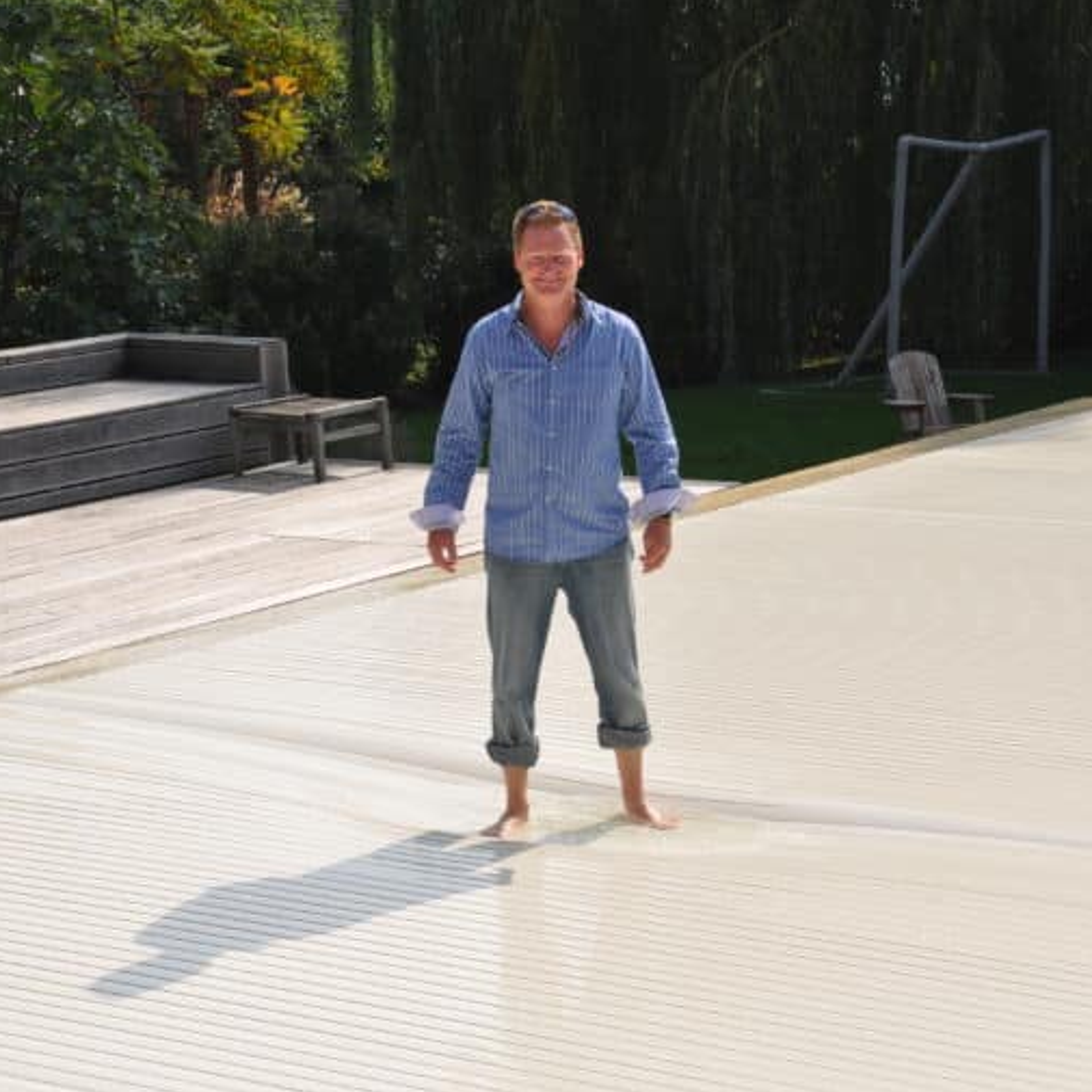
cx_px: 545
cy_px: 543
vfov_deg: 18.7
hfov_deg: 18.7
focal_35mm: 93
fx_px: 3319
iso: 200
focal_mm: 48
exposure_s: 1/200
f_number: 13
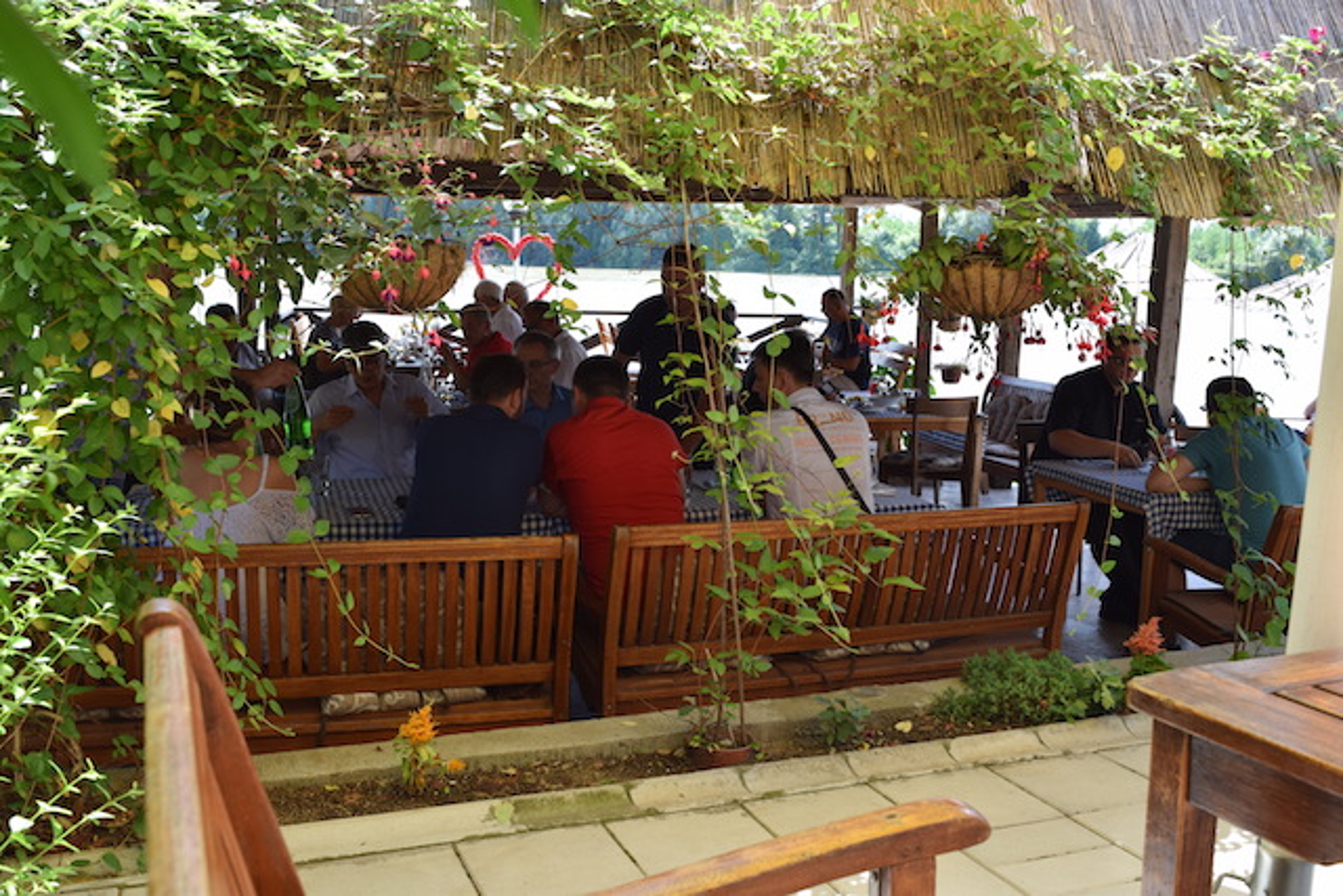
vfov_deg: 35.5
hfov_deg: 51.3
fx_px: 1399
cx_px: 672
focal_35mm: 38
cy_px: 448
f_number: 8
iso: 400
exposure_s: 1/250
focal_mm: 25
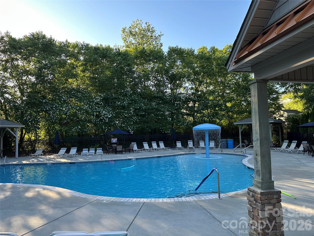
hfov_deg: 71.6
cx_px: 157
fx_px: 218
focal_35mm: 24
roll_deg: +1.1
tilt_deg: +3.7
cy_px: 118
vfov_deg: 56.8
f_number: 1.78
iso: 80
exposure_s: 1/543
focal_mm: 6.86
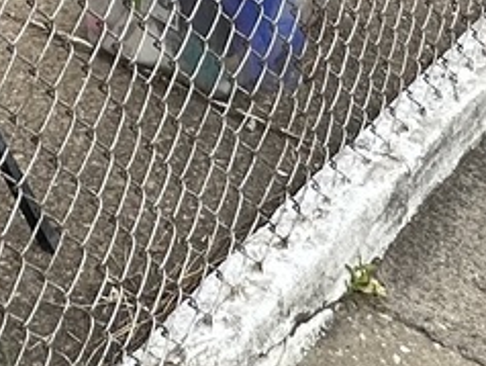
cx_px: -194
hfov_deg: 18.9
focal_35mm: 94
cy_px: -513
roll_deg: +1.4
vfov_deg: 12.4
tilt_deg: -5.5
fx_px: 1321
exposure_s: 1/493
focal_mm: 2.22
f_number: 2.2
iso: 40
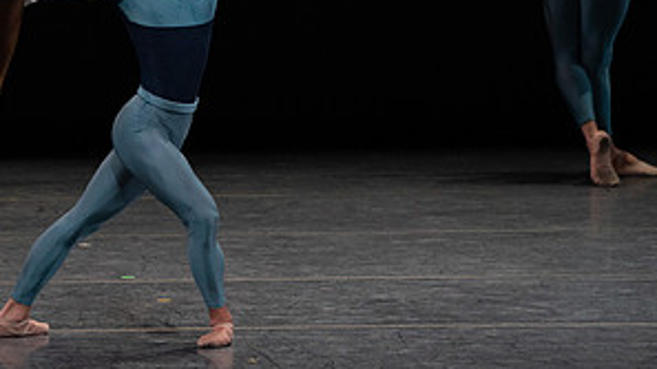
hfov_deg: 3.2
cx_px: 181
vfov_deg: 1.8
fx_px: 11654
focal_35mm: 669
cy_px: -8
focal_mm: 327
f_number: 7.1
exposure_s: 1/400
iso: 5000
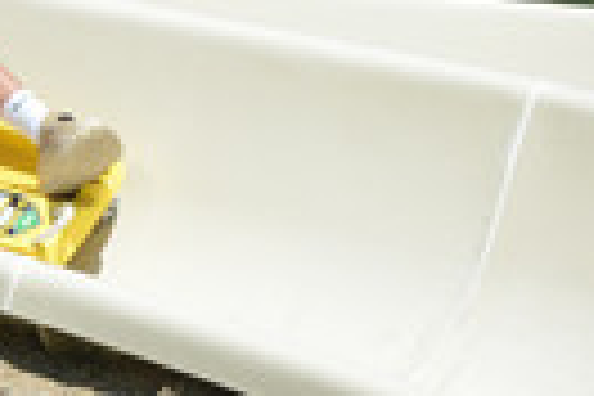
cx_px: -274
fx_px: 9751
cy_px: 169
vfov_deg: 2.3
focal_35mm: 591
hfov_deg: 3.5
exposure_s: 1/1250
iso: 400
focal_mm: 195
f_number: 6.3
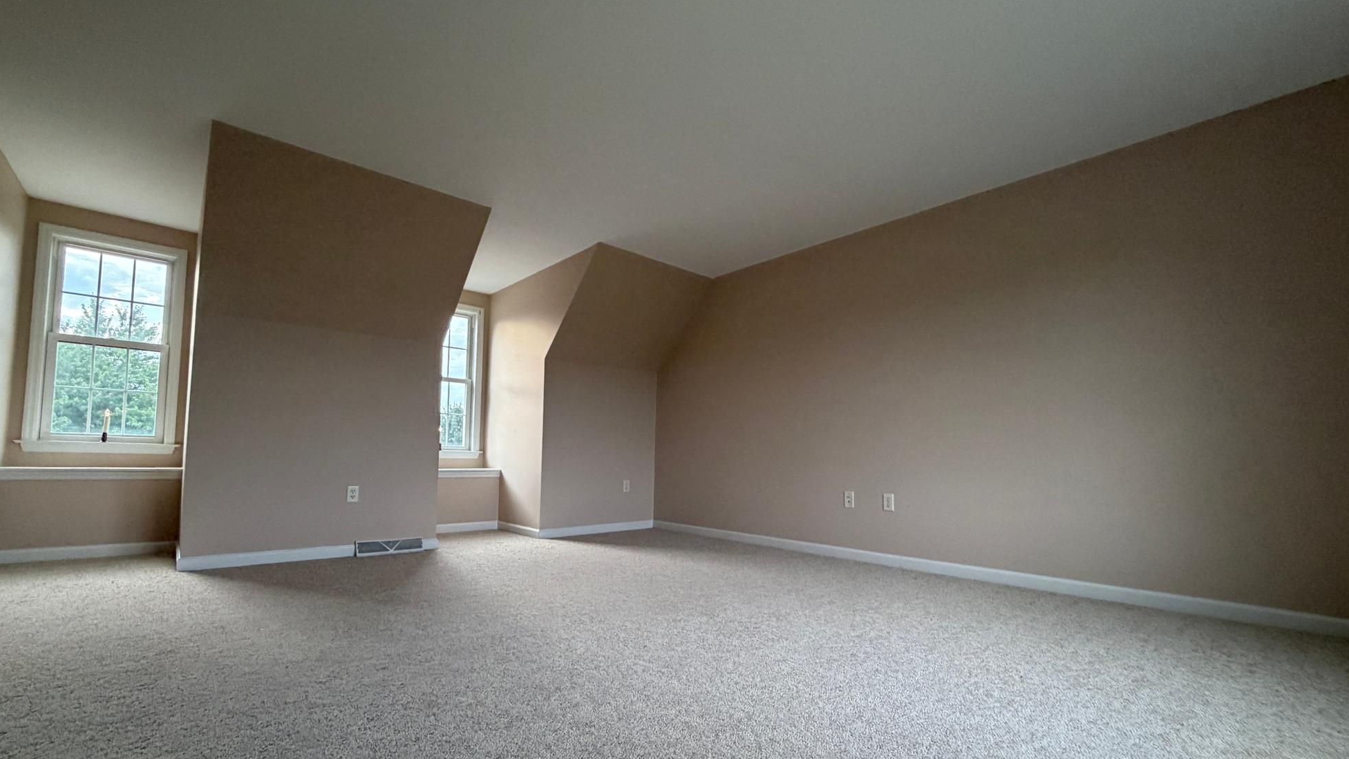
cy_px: 427
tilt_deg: +2.7
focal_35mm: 16
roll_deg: -1.1
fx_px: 572
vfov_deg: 66.8
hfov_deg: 99.4
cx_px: 672
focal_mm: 2.22
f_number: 2.2
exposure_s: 1/121
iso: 250
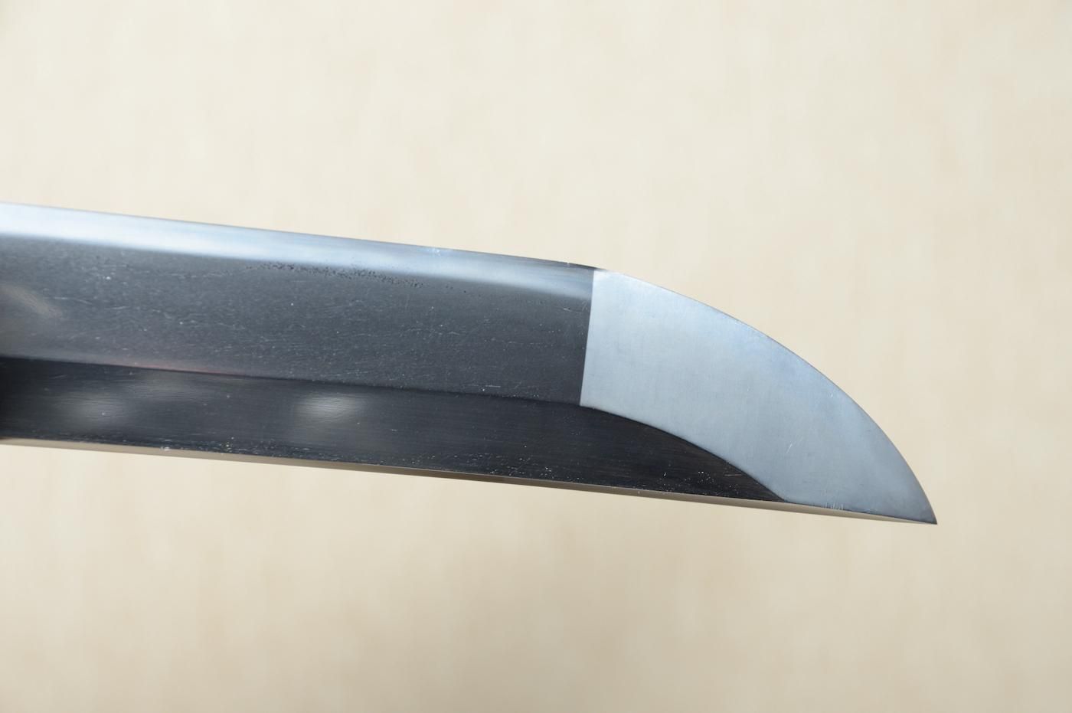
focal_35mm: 158
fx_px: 4686
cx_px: 536
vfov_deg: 8.7
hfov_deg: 13.1
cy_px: 356
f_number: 11
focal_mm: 105
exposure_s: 1/2
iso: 400
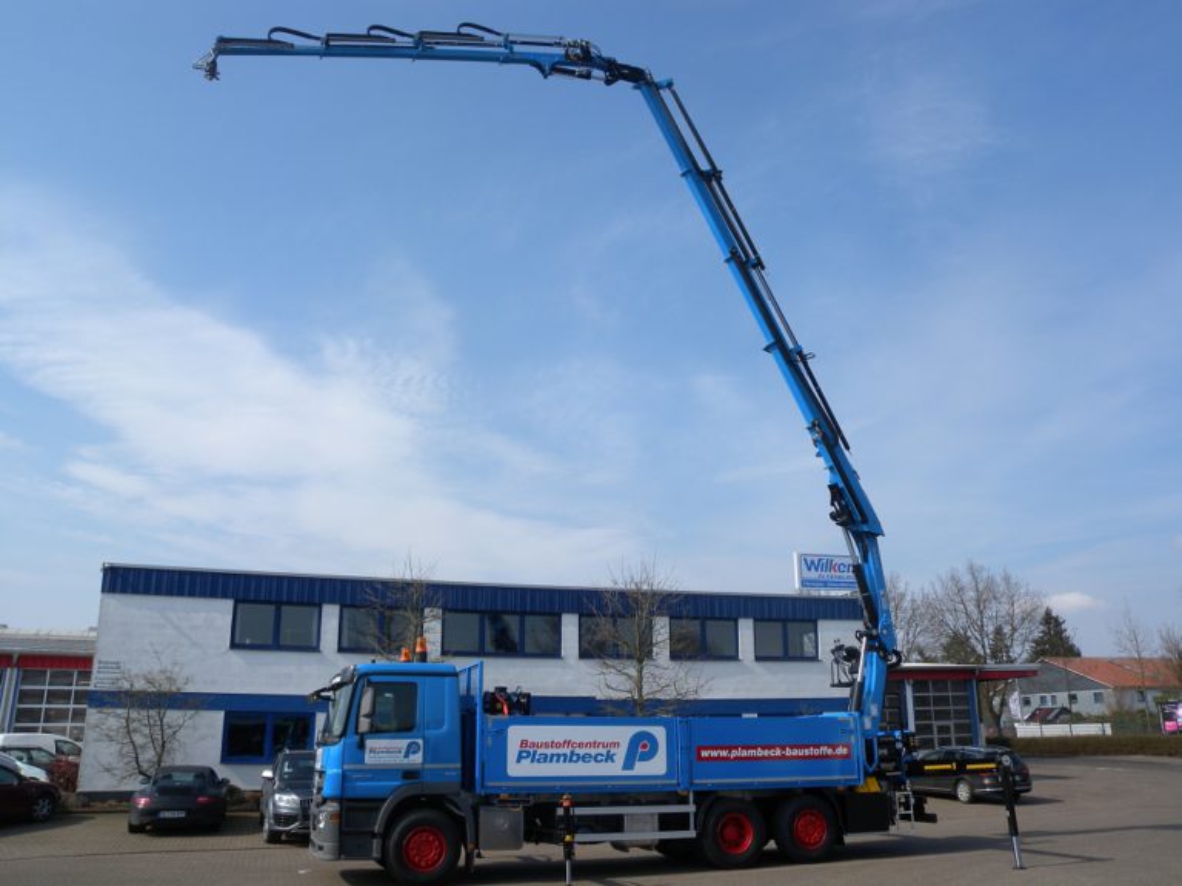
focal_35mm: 28
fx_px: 956
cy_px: 443
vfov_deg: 49.7
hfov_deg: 63.4
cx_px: 591
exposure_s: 1/309
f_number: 6.4
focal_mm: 6
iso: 64
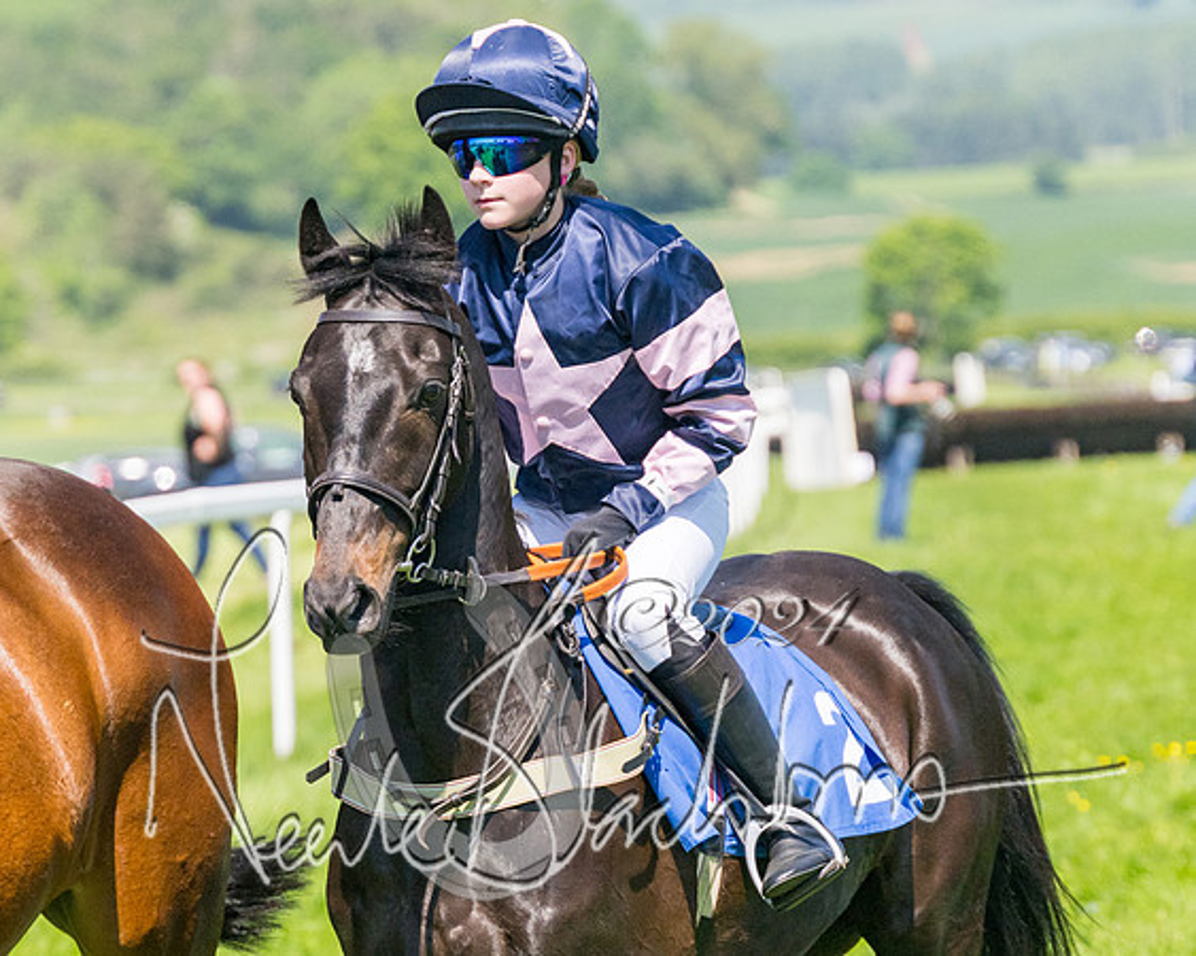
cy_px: 493
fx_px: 9033
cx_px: 504
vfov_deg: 6.1
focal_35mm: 255
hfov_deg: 7.6
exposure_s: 1/6400
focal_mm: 120
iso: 400
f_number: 4
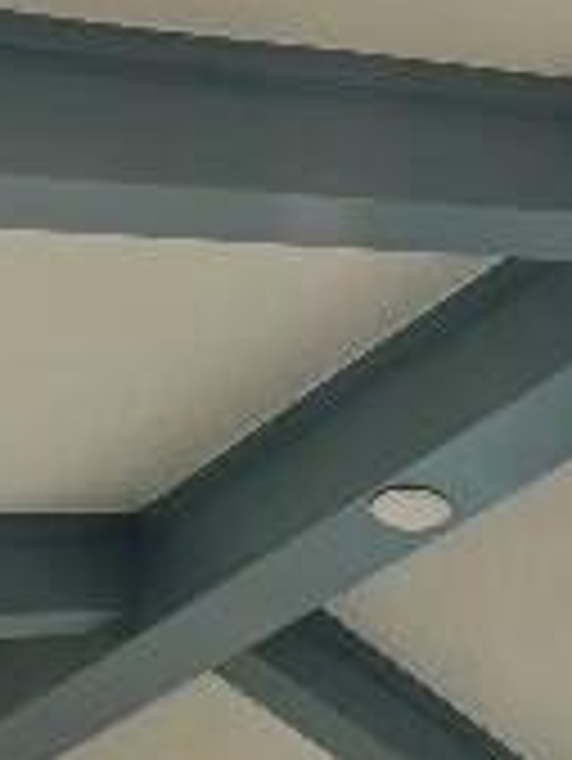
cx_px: 680
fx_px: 2398
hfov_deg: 13.3
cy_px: 1704
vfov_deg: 13.9
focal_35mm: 109
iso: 25
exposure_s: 1/120
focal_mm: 6.5
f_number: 1.4
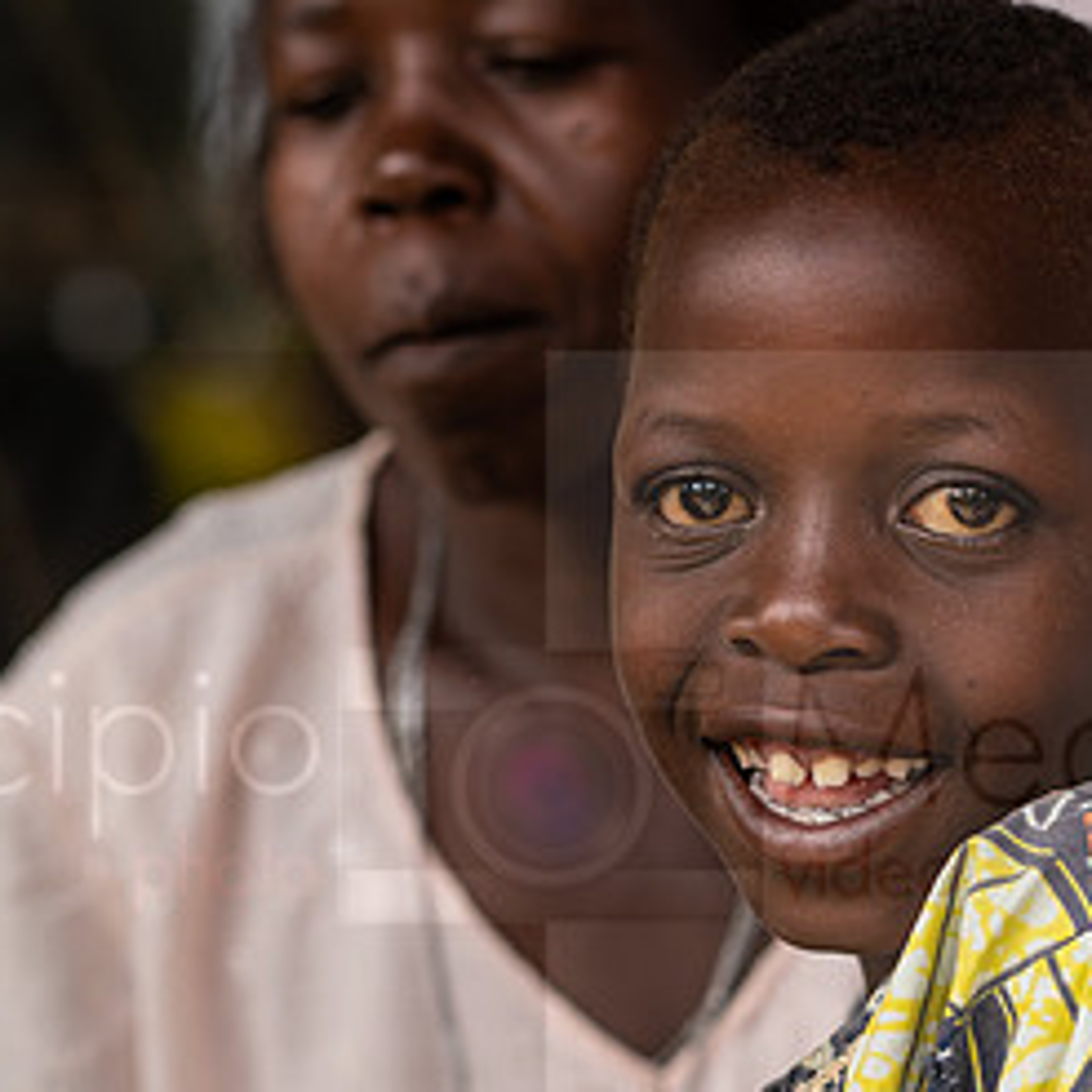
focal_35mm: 187
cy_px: 860
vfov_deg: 9.3
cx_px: 428
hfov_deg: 9.4
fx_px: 6674
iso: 100
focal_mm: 85
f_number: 3.5
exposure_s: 1/200
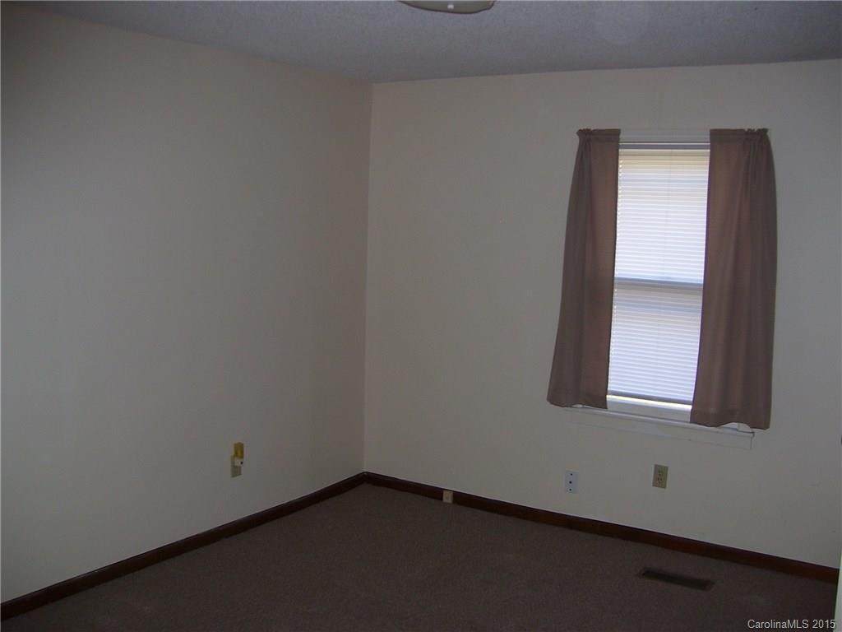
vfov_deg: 39.7
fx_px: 876
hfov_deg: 51.4
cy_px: 316
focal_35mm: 36
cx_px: 421
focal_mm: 6
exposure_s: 1/60
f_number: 2.7
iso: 80
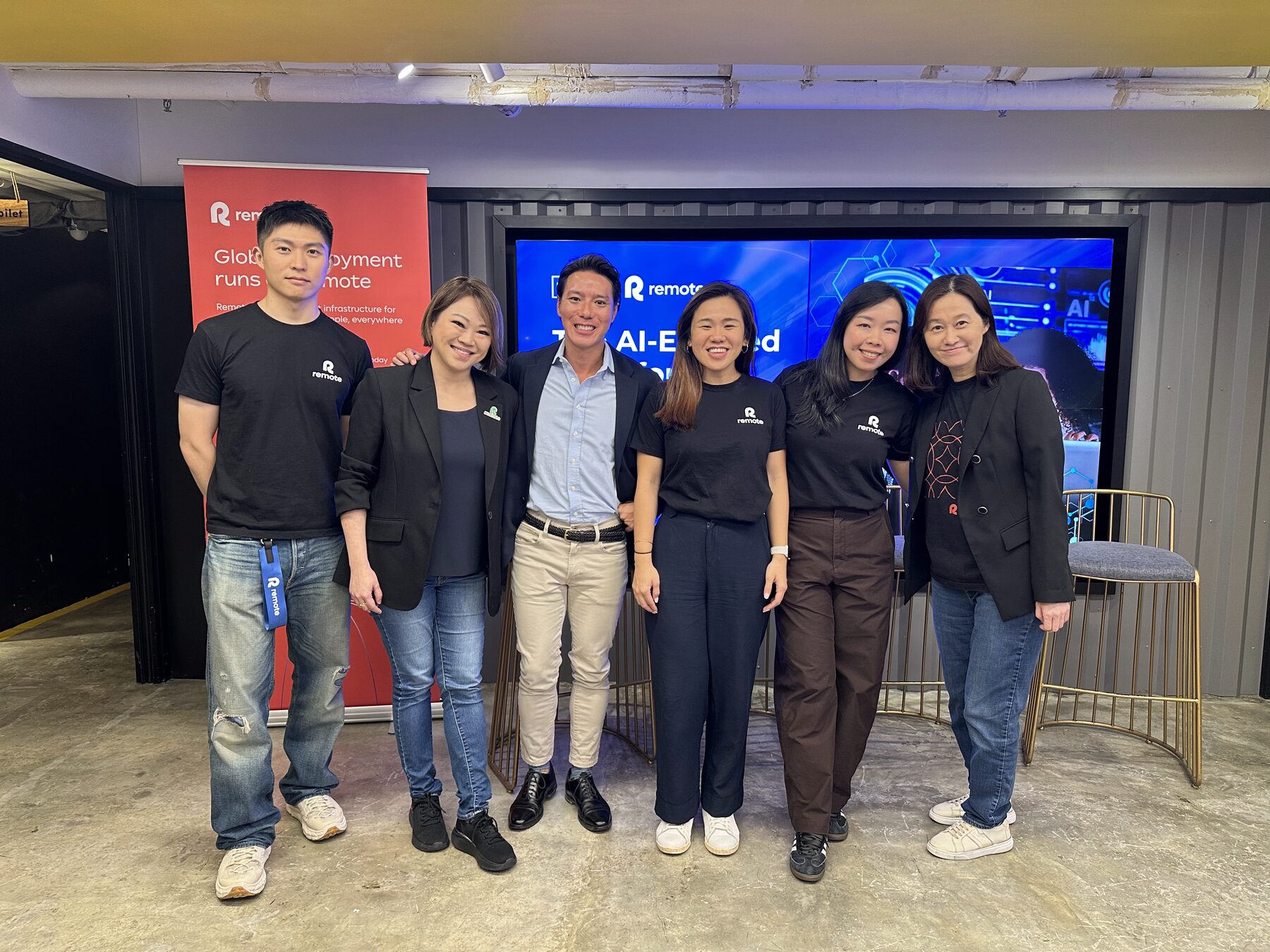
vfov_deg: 56.8
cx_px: 635
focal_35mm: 24
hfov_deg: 71.6
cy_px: 476
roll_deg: -0.5
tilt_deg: -7.5
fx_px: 881
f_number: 1.78
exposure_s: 1/60
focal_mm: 6.86
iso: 200
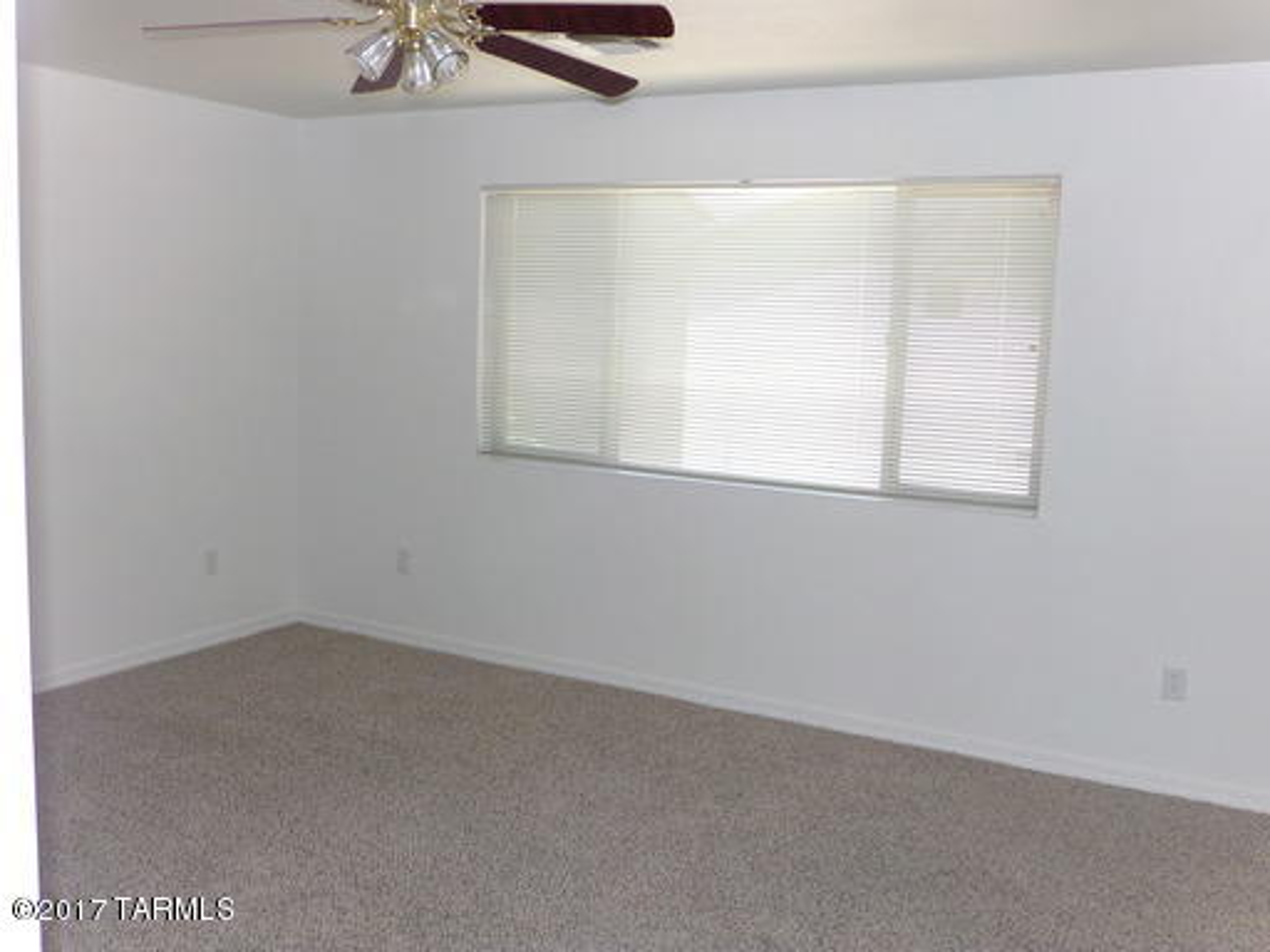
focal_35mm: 33
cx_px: 635
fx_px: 1211
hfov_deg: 55.4
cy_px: 476
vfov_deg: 42.9
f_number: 3.4
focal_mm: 5.9
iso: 160
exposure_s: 1/150
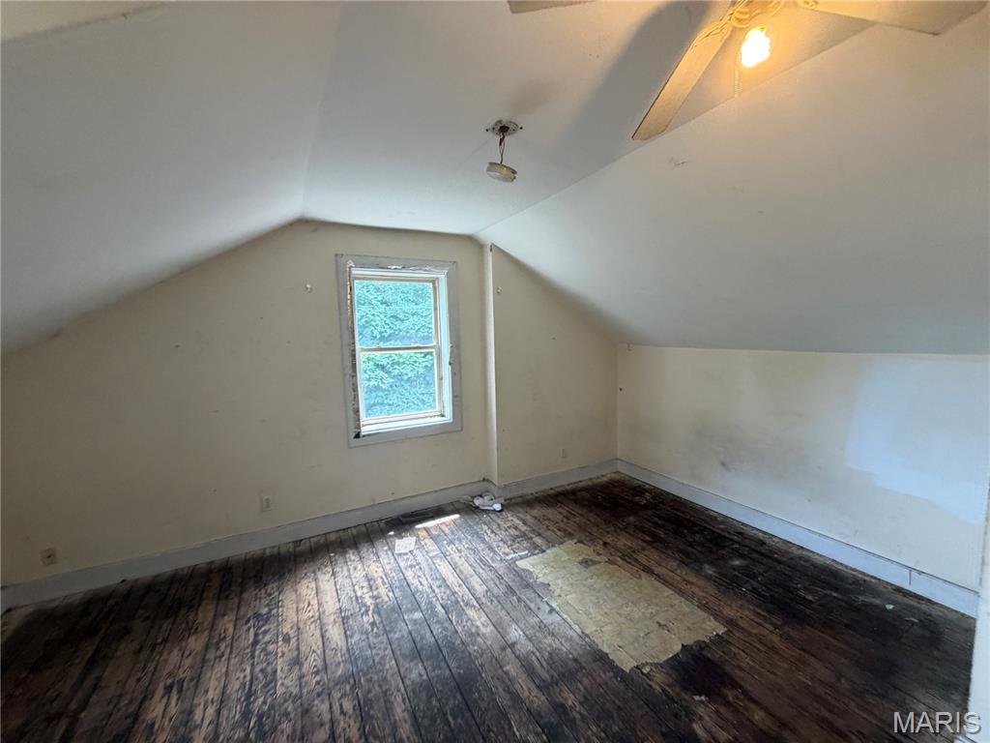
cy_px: 372
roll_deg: +1.6
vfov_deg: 85.7
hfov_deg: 102.1
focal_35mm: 14
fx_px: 400
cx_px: 495
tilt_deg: -0.7
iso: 200
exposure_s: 1/60
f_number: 2.2
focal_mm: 2.22
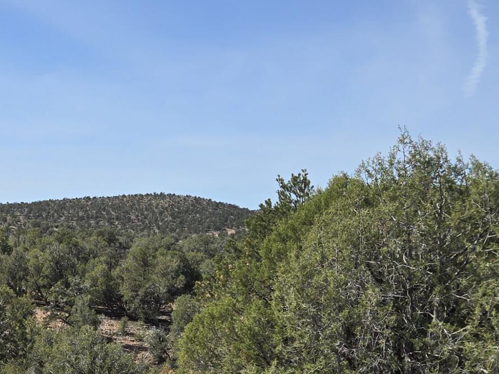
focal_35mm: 77
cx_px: 4
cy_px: 222
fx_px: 1110
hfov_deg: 24.2
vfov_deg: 19.1
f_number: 1.8
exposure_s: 1/2077
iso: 25
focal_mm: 5.4
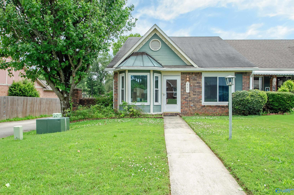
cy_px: 98
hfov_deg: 59.6
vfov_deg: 41.5
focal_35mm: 32
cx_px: 147
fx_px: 257
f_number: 7.1
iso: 400
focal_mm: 21
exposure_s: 1/1250
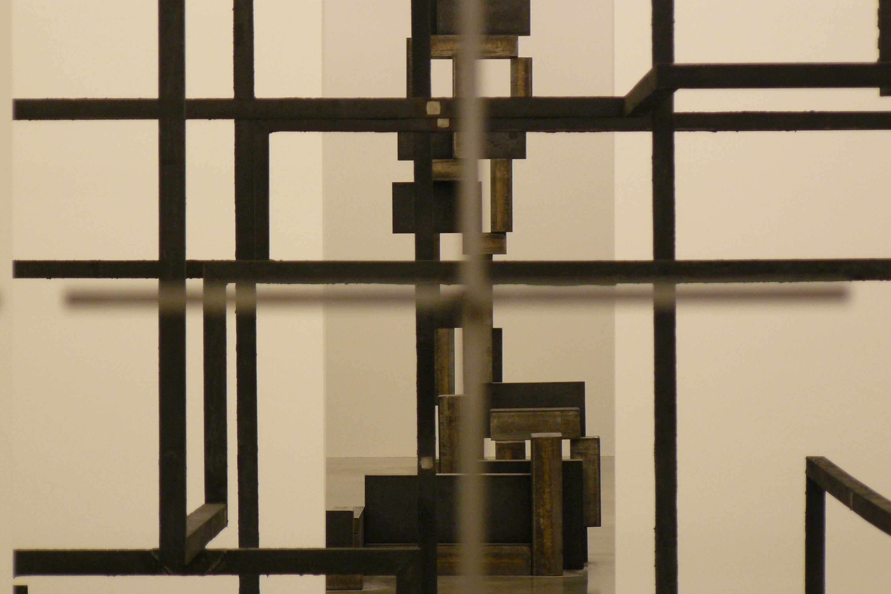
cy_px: 260
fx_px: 4603
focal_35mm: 186
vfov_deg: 7.4
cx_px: 446
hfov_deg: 11.1
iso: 200
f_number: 3.3
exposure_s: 1/30
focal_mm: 29.7
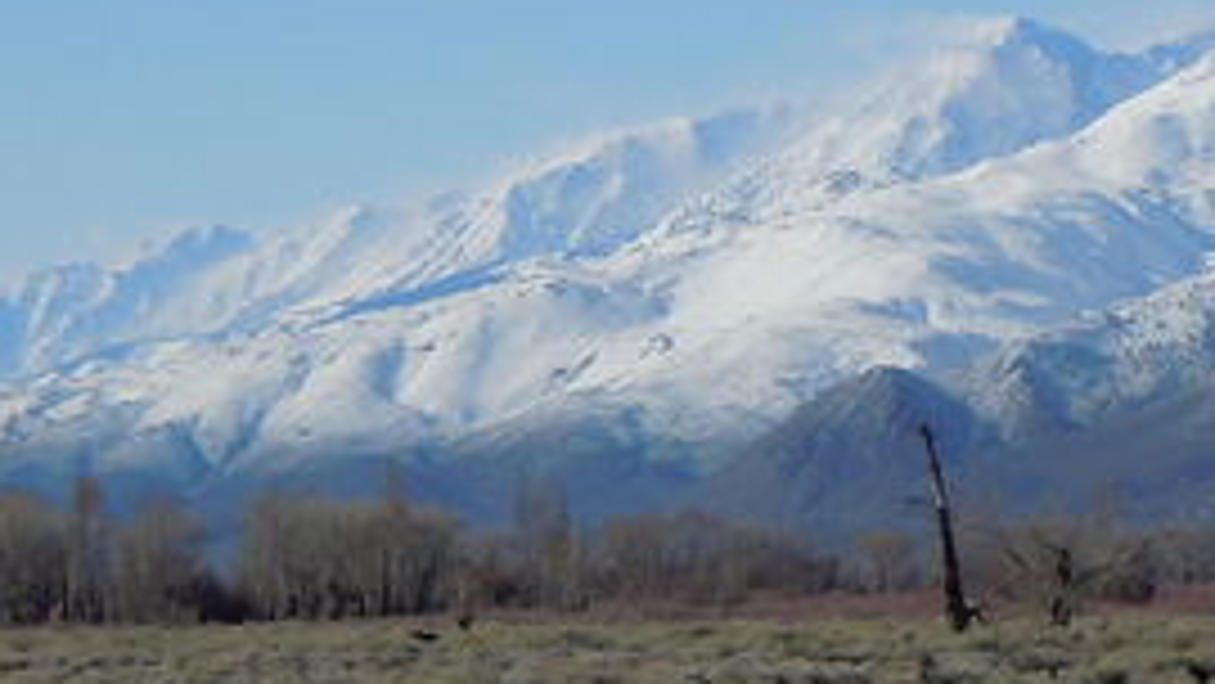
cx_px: 927
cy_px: -153
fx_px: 9248
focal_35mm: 287
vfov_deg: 4.2
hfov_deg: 7.5
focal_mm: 16
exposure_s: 1/320
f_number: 8.8
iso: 100
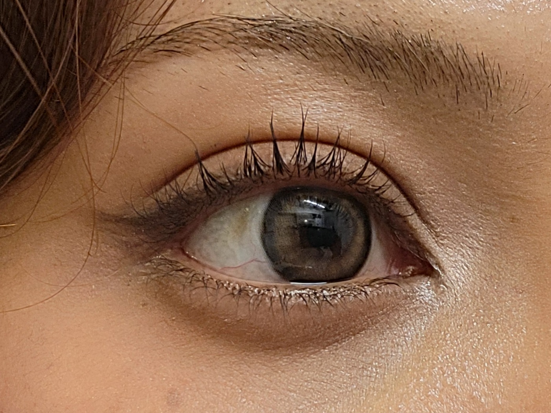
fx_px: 398
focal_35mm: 25
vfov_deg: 54.9
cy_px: 206
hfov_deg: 69.4
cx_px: 276
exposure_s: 1/33.4
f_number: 2.2
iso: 500
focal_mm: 3.3
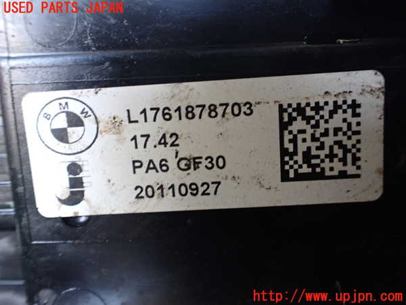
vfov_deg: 46.8
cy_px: 152
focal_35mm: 30
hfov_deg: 60.0
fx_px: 352
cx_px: 203
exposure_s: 1/60
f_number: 2.3
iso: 800
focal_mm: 5.4
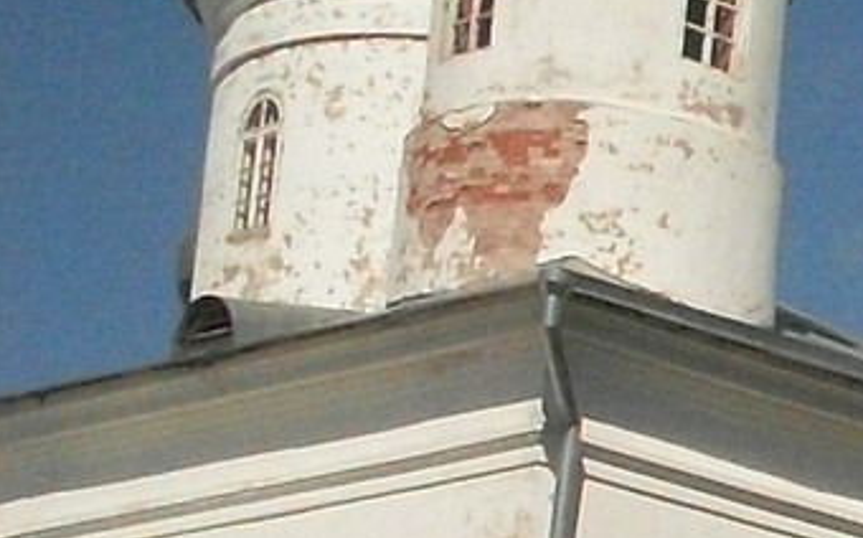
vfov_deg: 7.6
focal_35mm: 170
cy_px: 659
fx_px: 3996
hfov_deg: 11.1
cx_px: 1798
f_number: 8.4
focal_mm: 6.3
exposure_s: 1/2000
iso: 400
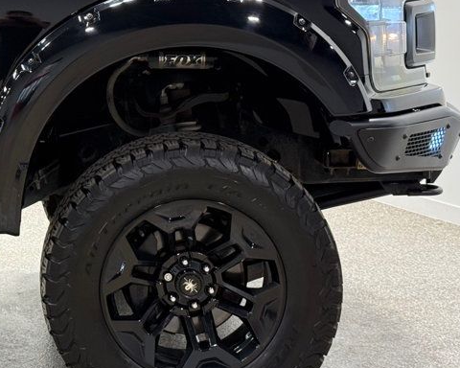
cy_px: 89
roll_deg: +1.5
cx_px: 8
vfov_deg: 15.3
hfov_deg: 18.7
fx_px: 1361
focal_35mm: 100
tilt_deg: -5.8
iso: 125
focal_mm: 6.76
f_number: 1.78
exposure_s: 1/120
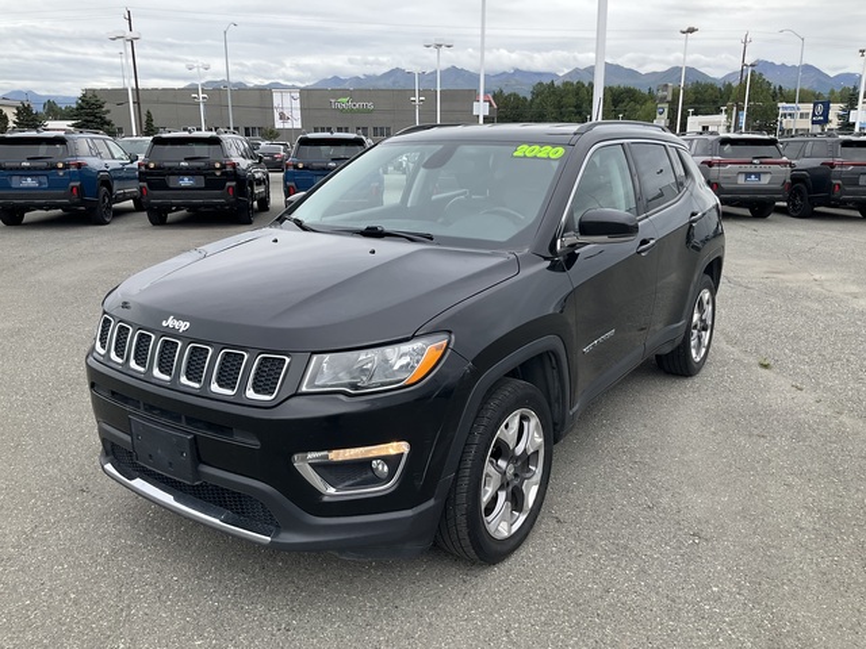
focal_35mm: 29
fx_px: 726
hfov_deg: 61.7
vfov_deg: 48.2
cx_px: 433
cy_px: 324
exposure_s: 1/519
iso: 25
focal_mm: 3
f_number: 1.8
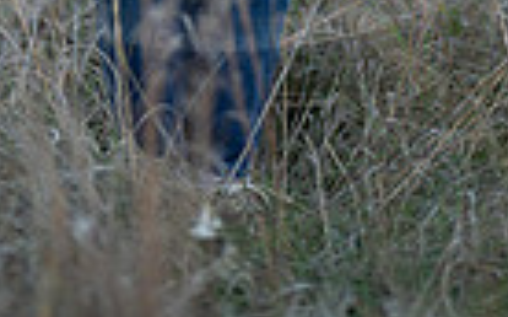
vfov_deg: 4.5
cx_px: 184
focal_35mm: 283
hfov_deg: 7.4
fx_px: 3915
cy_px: -428
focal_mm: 85
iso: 160
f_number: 1.3
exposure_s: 1/1000
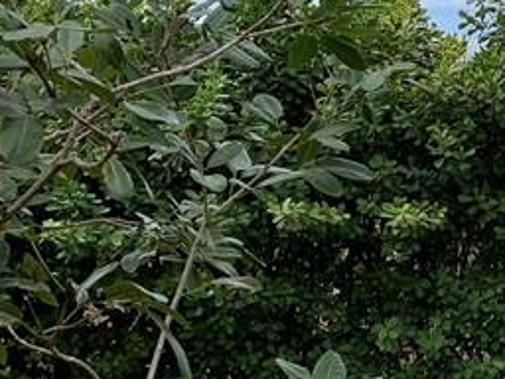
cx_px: 854
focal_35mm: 104
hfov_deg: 16.4
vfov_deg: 14.2
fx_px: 1517
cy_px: 99
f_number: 1.8
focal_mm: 4.25
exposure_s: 1/2160
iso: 25
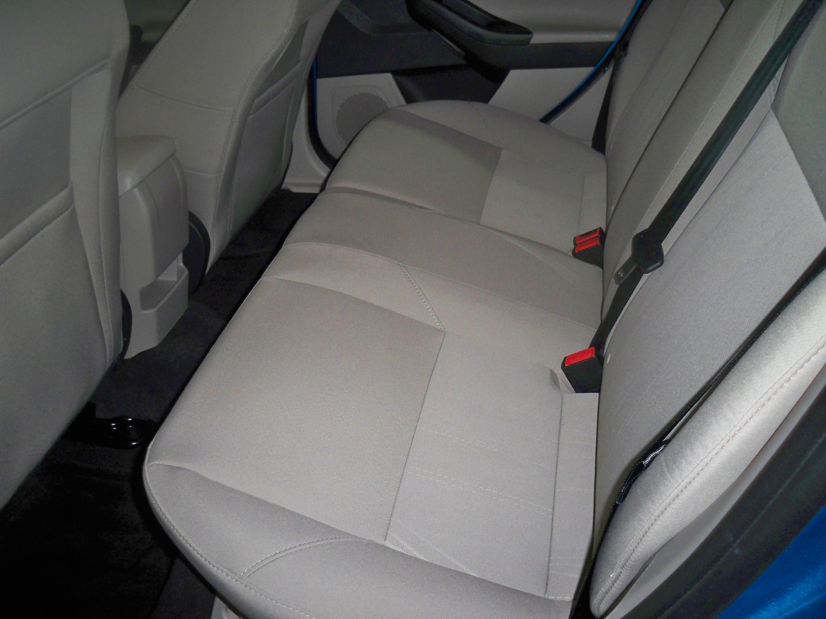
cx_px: 413
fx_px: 835
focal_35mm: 35
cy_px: 310
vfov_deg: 40.7
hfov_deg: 52.6
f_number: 3.1
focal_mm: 6.3
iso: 200
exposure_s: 1/60
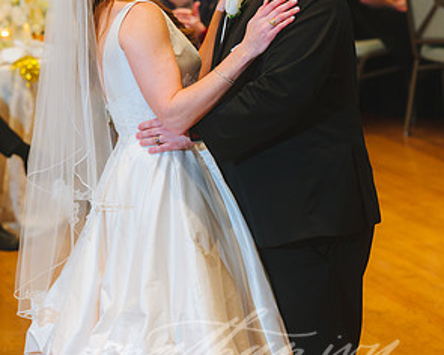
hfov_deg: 12.1
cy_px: 75
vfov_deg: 9.6
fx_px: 2103
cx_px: 224
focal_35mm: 160
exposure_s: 1/60
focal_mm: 112
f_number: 2.8
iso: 2500
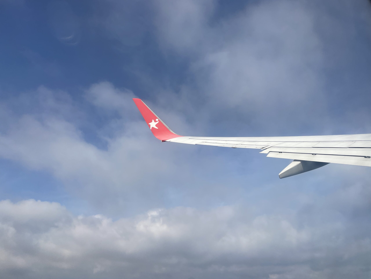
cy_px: 140
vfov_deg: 53.1
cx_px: 186
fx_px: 279
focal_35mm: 26
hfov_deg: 67.3
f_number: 1.6
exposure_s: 1/3610
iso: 32
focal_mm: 4.2
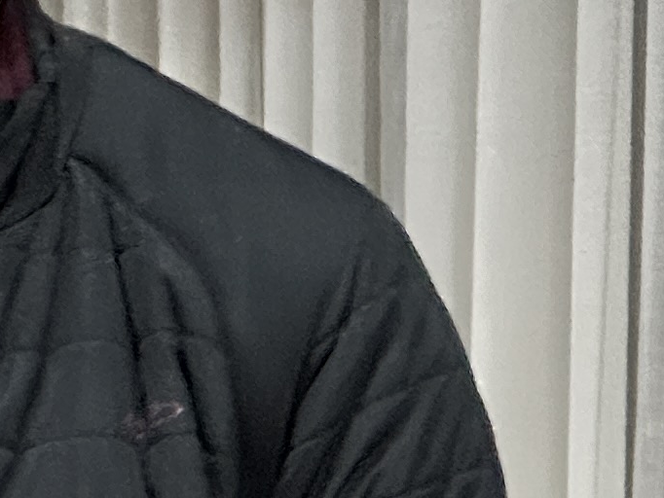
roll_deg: +0.4
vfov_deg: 3.3
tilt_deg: +0.4
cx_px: -687
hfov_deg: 4.3
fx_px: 8731
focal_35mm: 455
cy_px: 459
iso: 500
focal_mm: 9
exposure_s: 1/60
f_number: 2.8
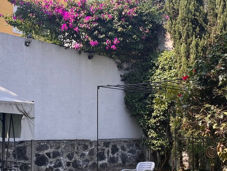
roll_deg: -2.0
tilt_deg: +0.1
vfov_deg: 27.2
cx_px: 210
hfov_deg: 33.9
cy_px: 129
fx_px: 348
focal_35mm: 53
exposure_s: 1/777
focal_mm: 5.1
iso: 50
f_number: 1.6
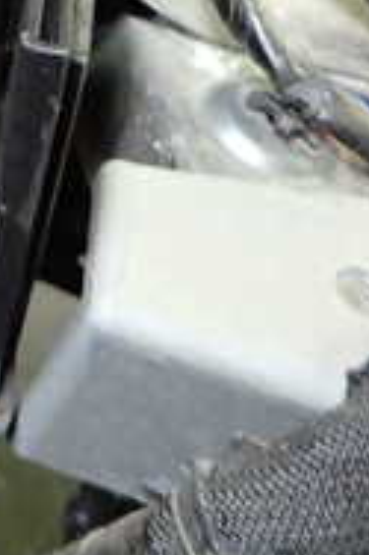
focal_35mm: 83
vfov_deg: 23.5
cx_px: -242
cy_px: 0
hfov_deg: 14.8
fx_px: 1278
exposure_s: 1/30
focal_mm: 4.5
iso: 400
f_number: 2
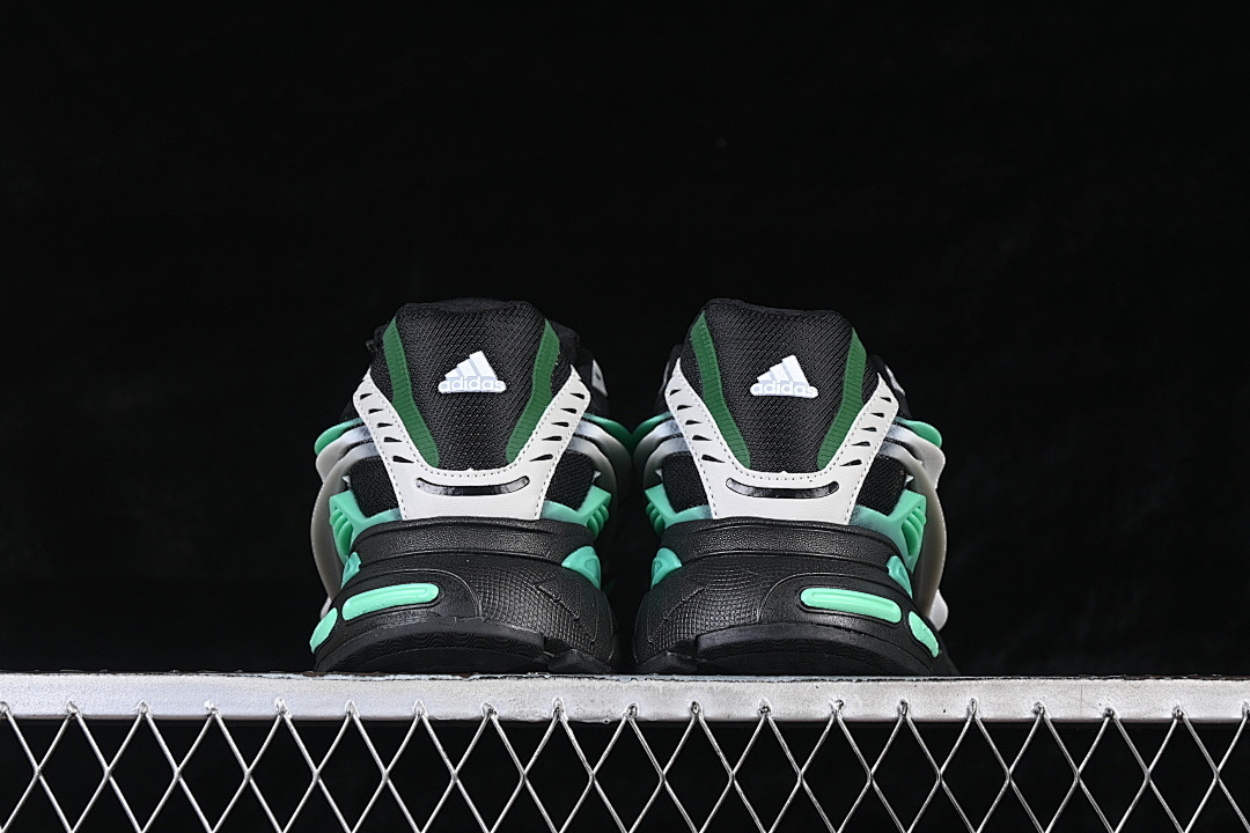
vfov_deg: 18.2
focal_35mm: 75
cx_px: 625
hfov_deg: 27.0
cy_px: 416
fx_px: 2604
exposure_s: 1/60
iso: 160
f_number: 6.3
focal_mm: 50
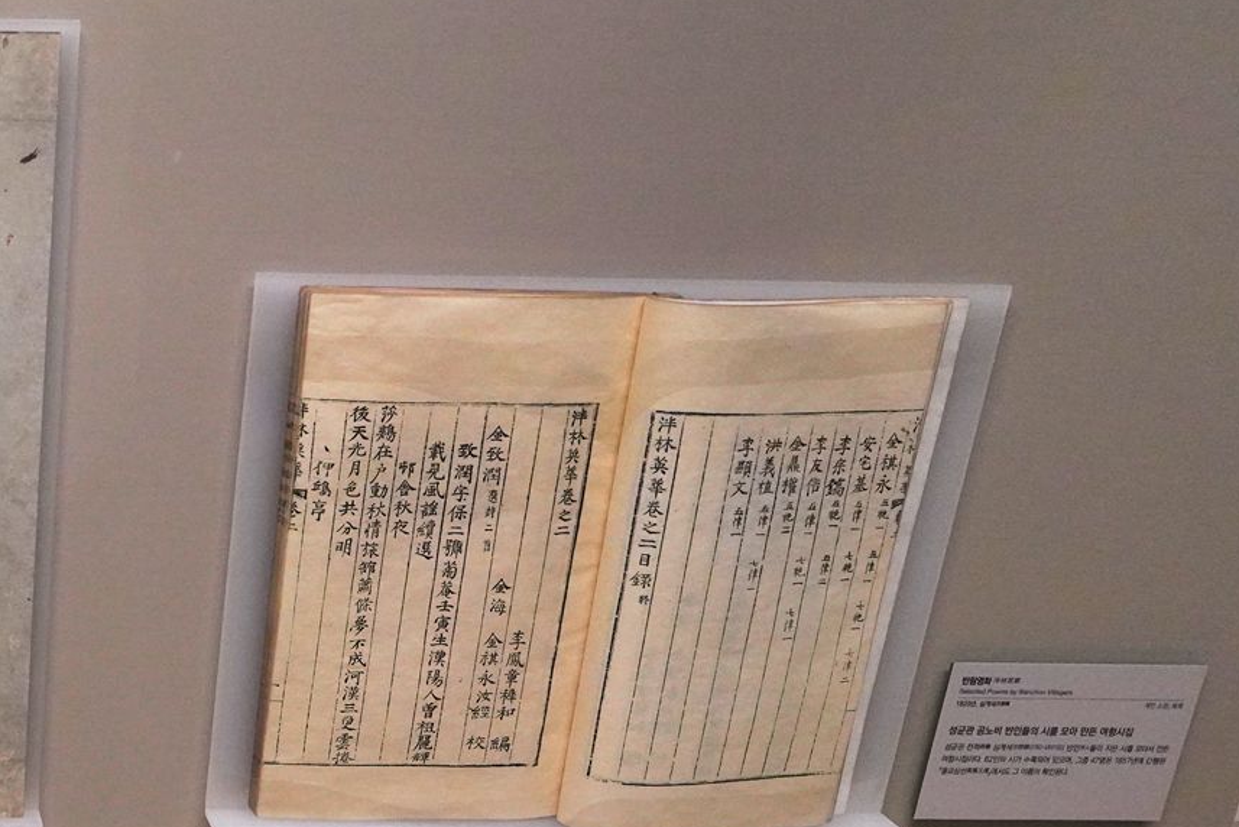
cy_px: 899
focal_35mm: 56
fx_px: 1928
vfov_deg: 22.9
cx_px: -175
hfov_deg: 31.1
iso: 3200
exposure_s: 1/80
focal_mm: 24
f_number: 4
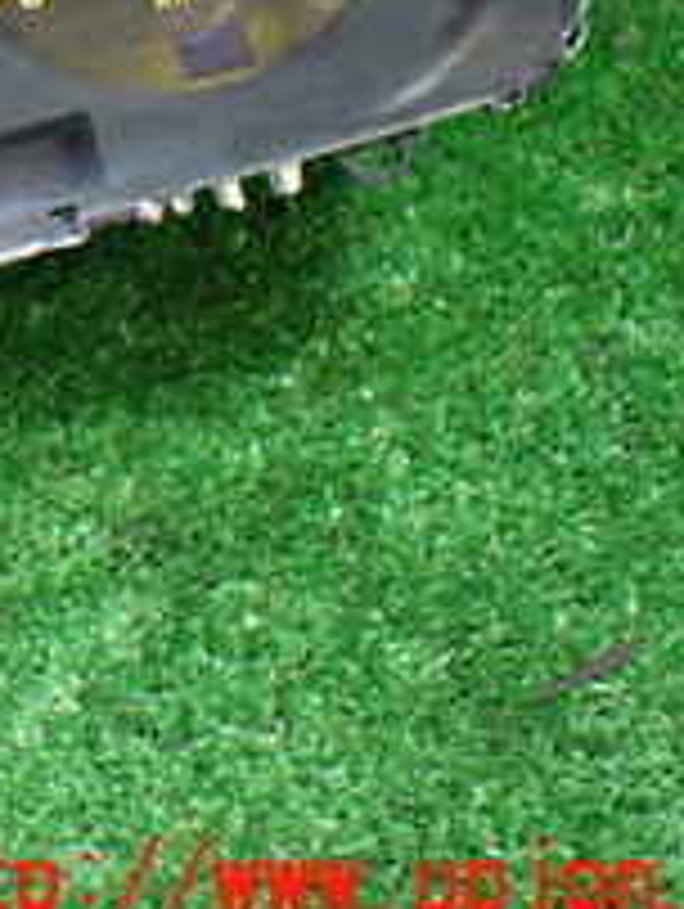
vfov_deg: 21.0
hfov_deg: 14.9
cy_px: -72
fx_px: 2340
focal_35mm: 89
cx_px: -468
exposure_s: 1/80
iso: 800
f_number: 2.3
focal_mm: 5.4
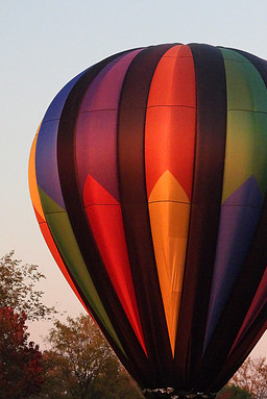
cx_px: 168
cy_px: 216
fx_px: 2010
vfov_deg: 11.3
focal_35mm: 181
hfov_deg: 7.6
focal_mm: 20.7
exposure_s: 1/250
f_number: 4
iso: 1250
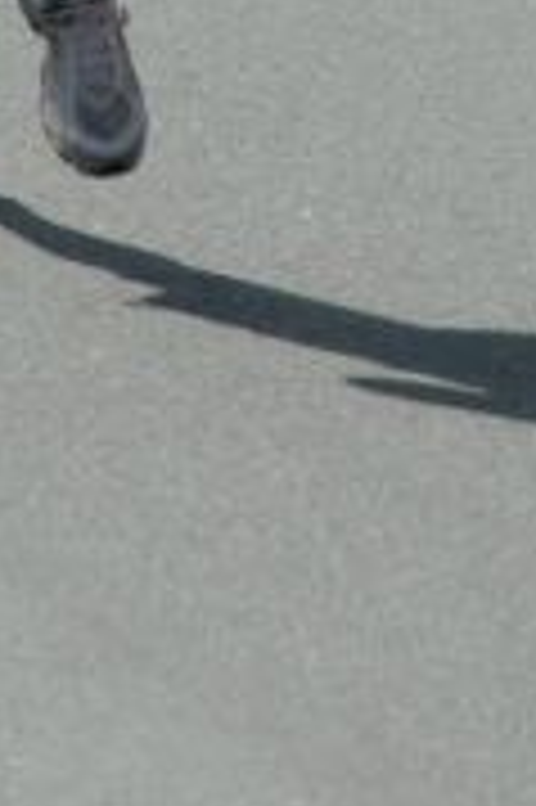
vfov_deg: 0.9
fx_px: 50523
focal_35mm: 2258
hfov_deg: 0.6
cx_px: 155
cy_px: -419
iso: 400
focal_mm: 420
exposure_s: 1/800
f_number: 9
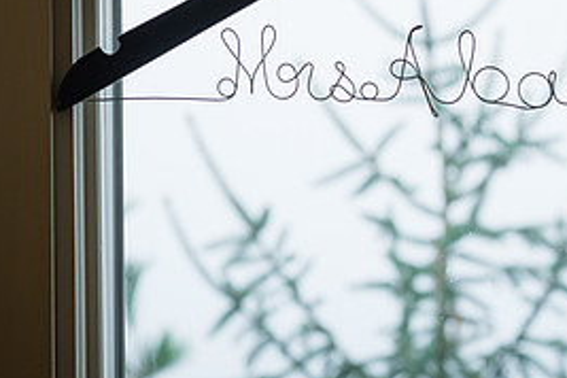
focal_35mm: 211
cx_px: 309
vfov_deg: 6.5
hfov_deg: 9.8
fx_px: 3323
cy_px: 73
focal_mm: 56
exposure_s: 1/125
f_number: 5
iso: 200
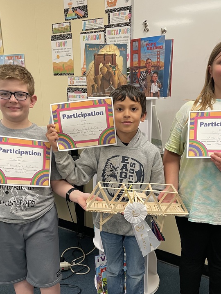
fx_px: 315
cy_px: 194
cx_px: 120
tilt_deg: -18.4
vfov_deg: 49.4
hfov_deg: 38.6
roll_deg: +0.4
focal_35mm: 37
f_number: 1.6
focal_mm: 4.2
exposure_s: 1/60
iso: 100
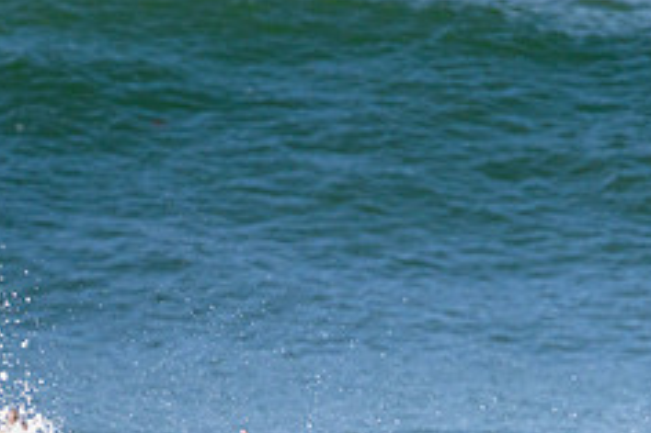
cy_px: 528
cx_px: 497
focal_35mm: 1965
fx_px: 35508
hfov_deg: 1.1
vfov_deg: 0.7
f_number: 11
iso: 1100
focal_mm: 800
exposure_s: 1/2000
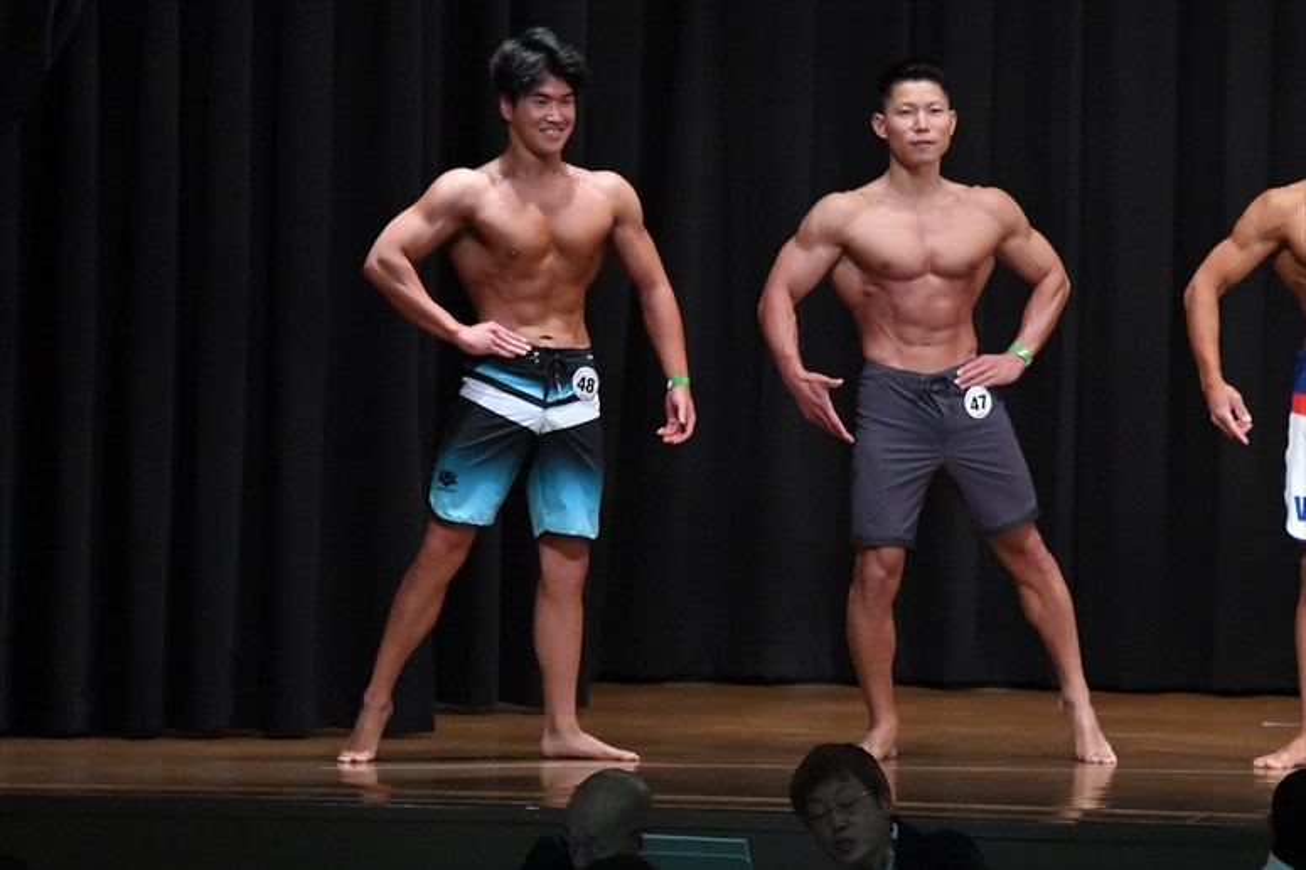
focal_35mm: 225
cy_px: 435
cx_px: 653
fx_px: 8159
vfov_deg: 6.1
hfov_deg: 9.2
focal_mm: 150
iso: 8000
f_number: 5.6
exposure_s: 1/400
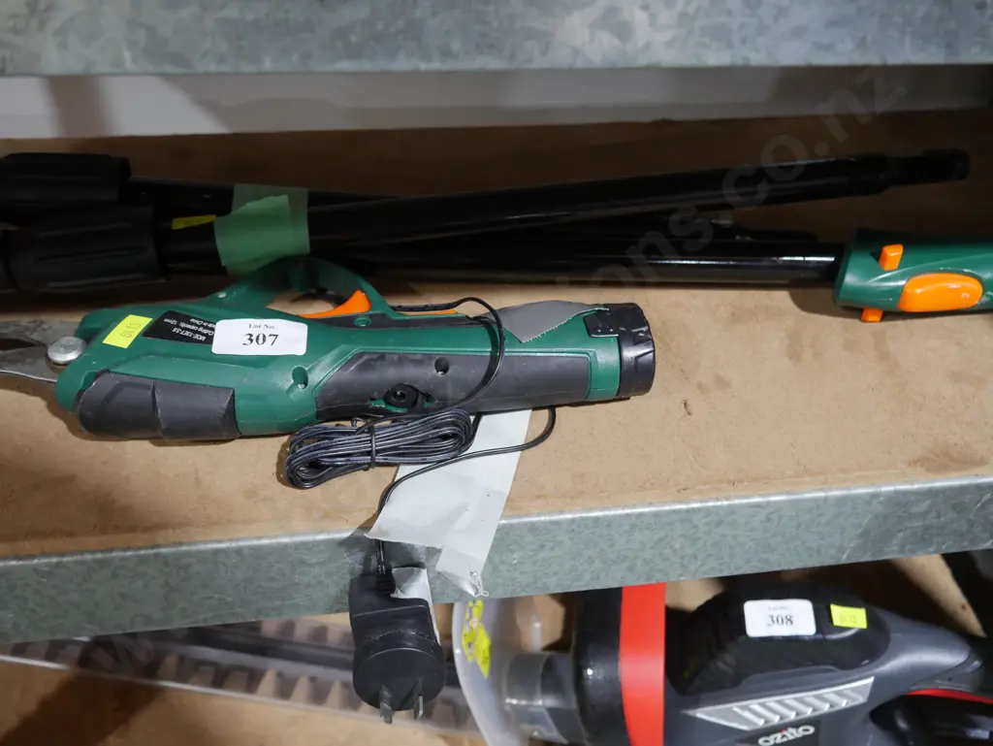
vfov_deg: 41.8
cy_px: 373
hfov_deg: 53.9
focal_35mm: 34
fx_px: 976
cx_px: 496
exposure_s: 1/60
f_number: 4
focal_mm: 17
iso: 1250
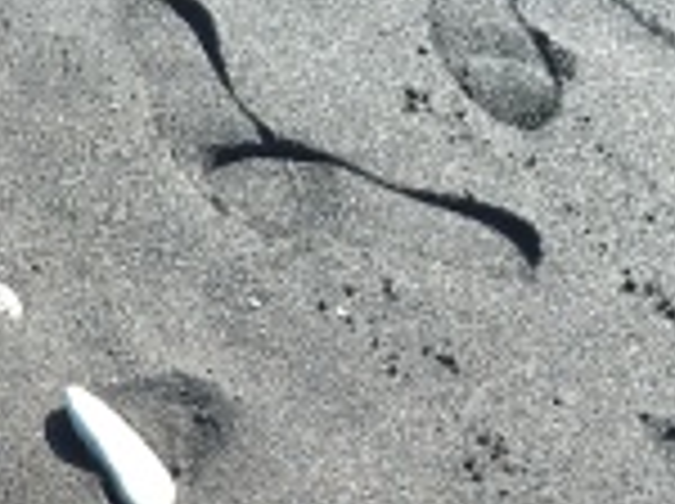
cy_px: 1030
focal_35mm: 124
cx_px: -441
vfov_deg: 10.8
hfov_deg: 14.5
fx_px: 2414
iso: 25
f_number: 2.2
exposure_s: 1/305
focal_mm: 4.15
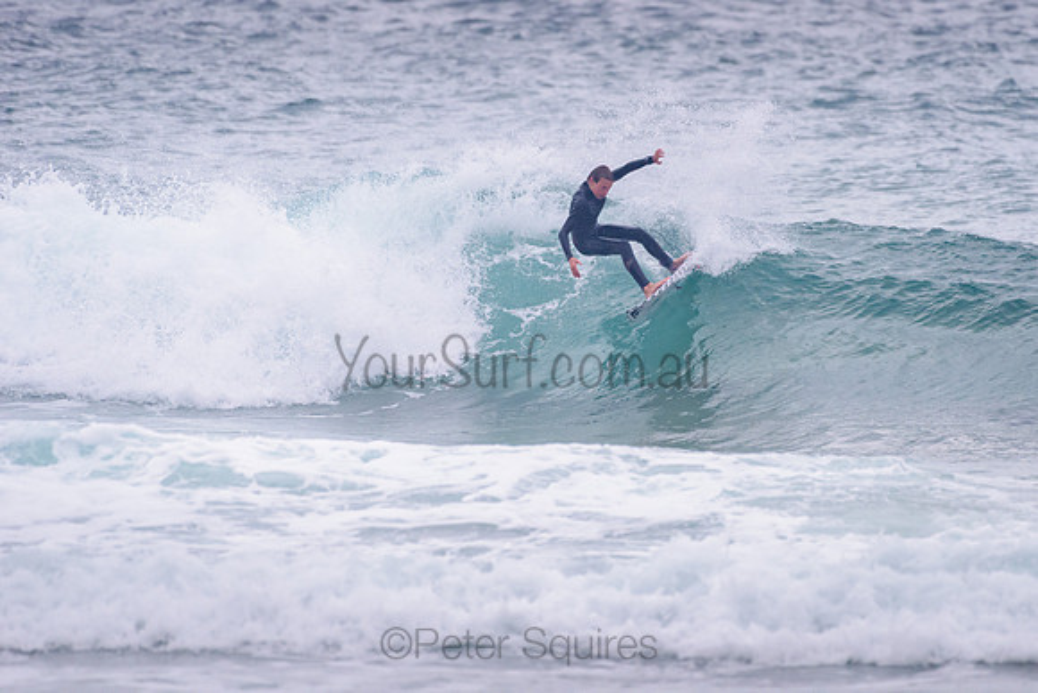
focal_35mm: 613
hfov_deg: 3.4
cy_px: 268
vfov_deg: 2.2
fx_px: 17676
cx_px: 636
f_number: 5.6
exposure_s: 1/2000
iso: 800
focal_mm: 500
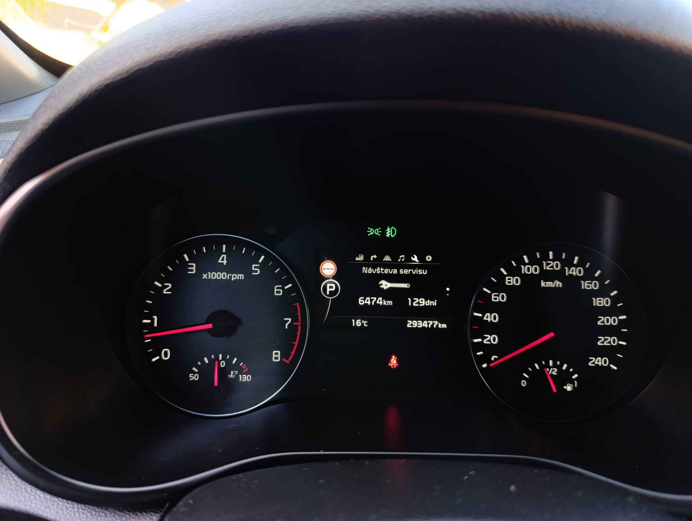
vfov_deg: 59.0
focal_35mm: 23
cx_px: 346
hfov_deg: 73.8
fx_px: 460
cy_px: 260
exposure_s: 1/100
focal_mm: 6.14
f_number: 1.6
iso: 800
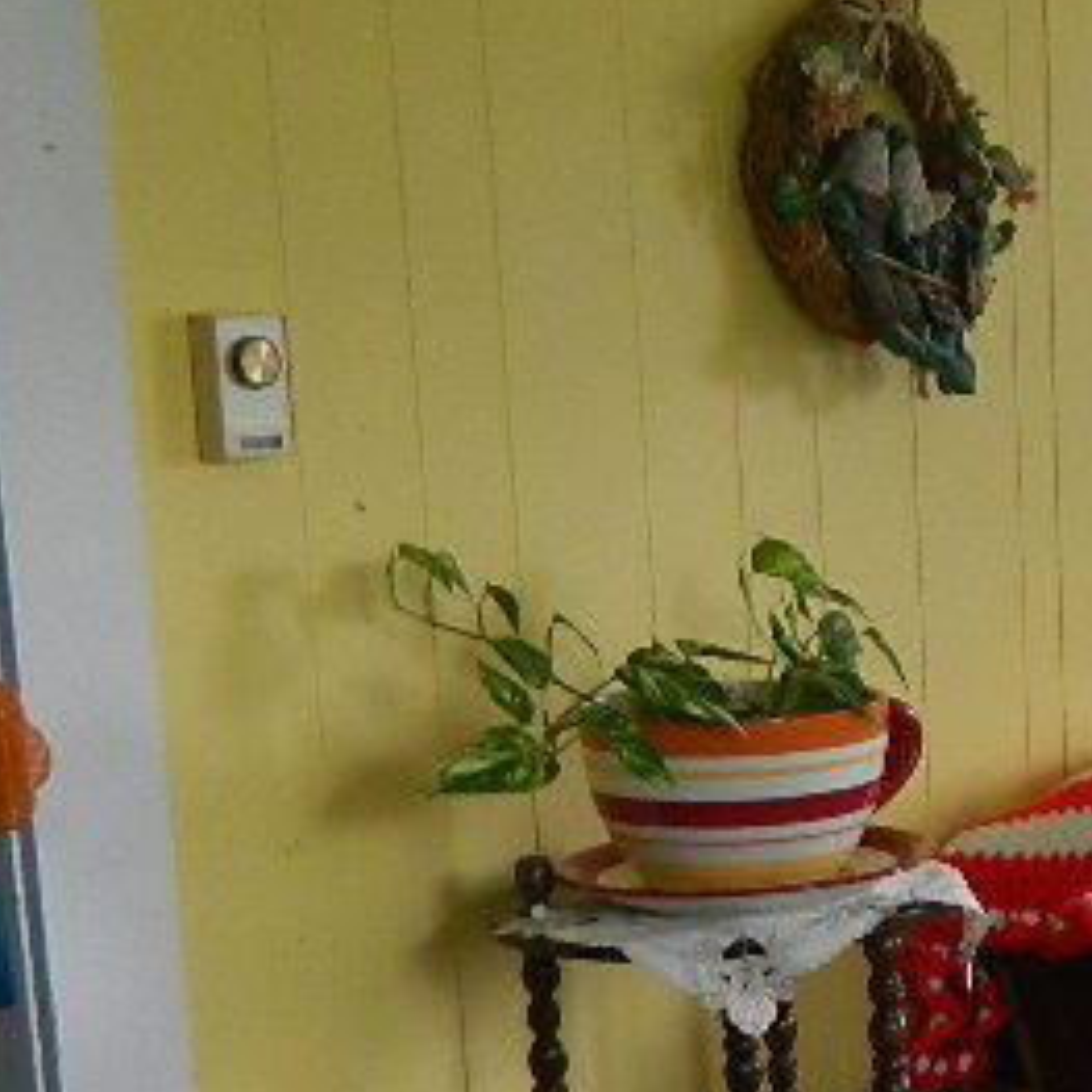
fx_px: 3069
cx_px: 1827
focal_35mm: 86
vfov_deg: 20.0
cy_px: 839
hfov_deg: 17.3
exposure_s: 1/30
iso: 110
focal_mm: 4.5
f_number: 3.1
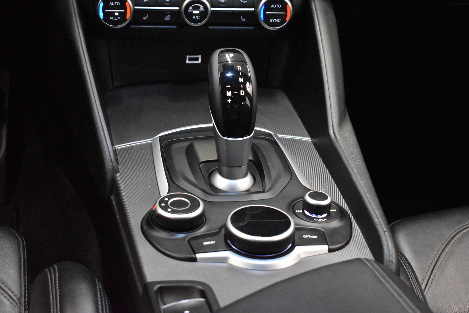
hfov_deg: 29.8
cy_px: 156
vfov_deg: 20.2
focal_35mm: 68
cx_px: 234
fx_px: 880
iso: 9000
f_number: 5
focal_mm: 45
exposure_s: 1/80
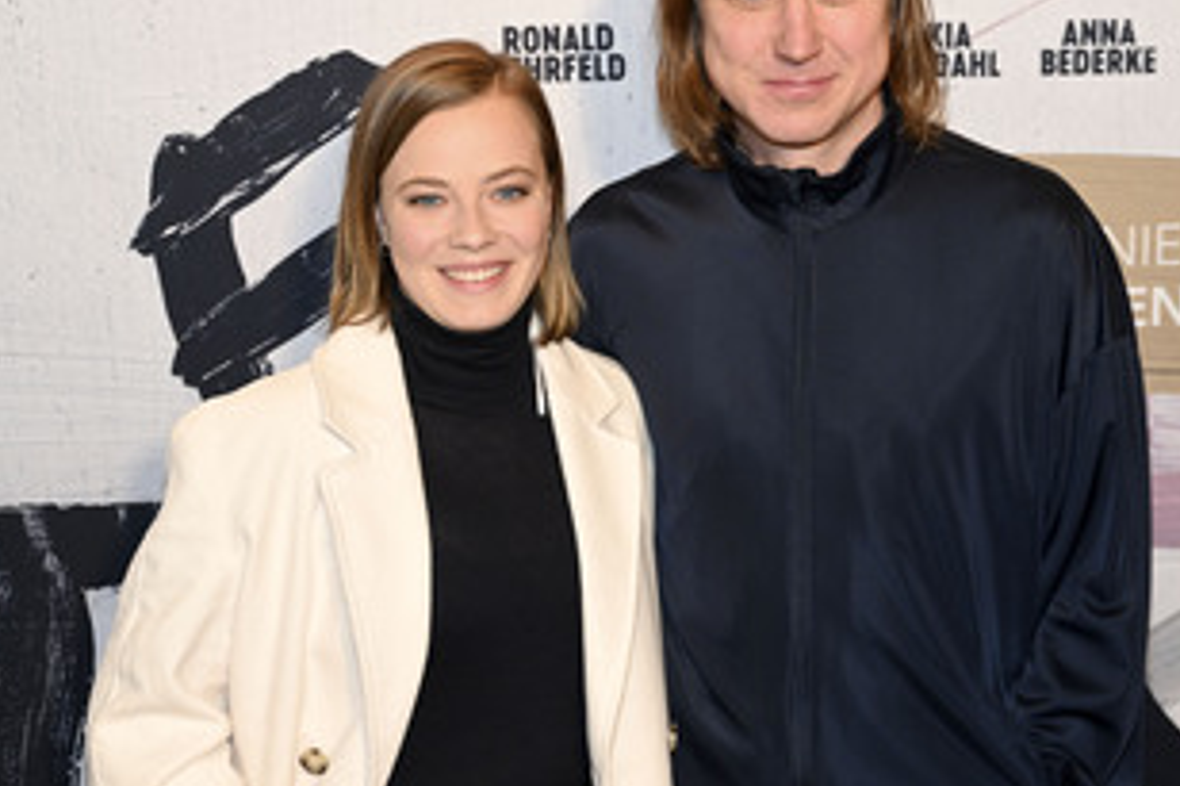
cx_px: 669
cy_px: 349
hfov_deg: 30.5
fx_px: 2162
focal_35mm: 66
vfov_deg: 20.6
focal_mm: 45
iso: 1000
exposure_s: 1/200
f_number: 2.8
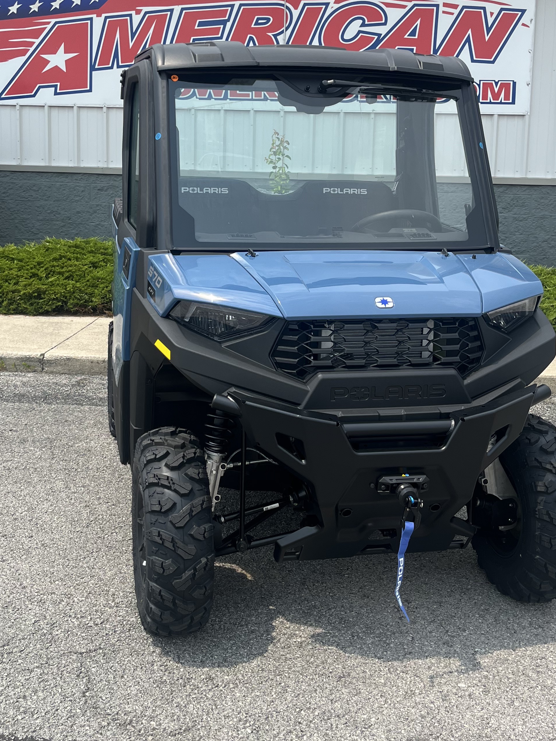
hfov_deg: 35.1
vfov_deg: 45.4
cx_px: 273
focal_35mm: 41
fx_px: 878
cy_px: 276
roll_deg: -0.5
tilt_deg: -7.3
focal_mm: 5.1
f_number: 1.6
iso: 50
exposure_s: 1/3135
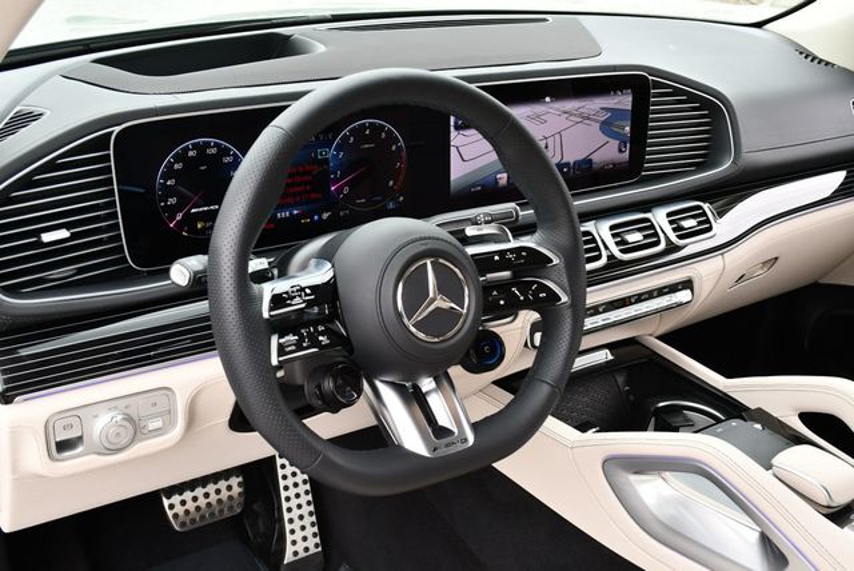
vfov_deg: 33.5
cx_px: 427
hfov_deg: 48.4
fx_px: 950
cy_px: 286
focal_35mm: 40
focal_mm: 20
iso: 360
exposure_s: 1/250
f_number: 5.6
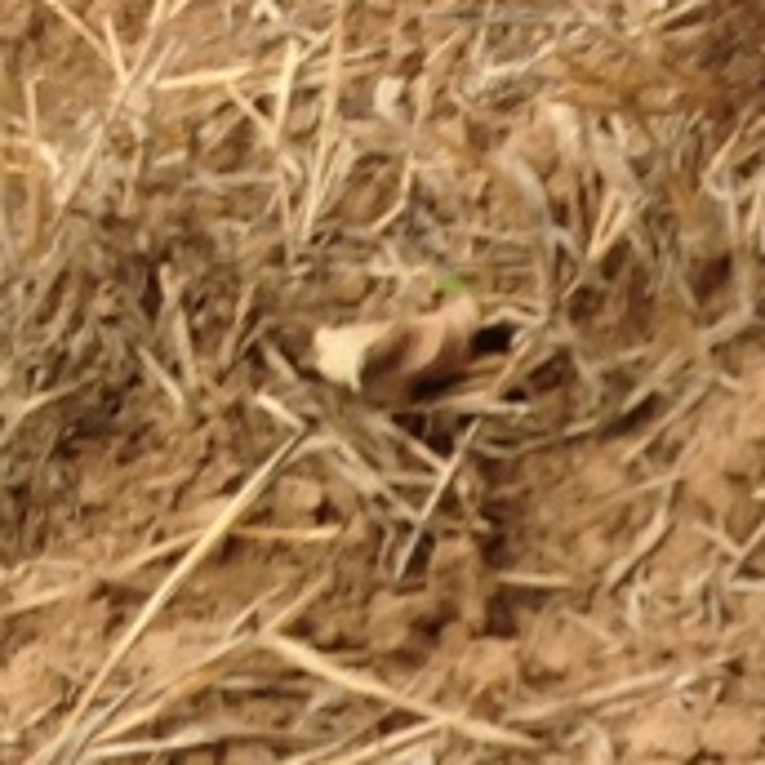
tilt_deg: -51.0
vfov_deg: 9.3
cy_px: 1597
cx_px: 2050
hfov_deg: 8.8
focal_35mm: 174
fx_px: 4350
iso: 50
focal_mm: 4.12
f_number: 2.4
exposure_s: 1/763
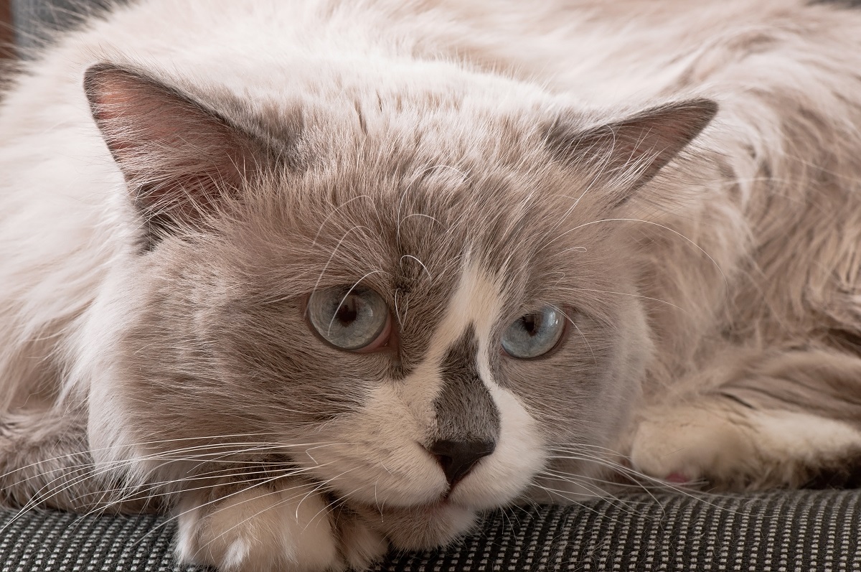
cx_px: 430
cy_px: 286
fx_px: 3762
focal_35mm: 158
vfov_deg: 8.7
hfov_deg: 13.1
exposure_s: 1/200
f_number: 13
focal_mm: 105
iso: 100
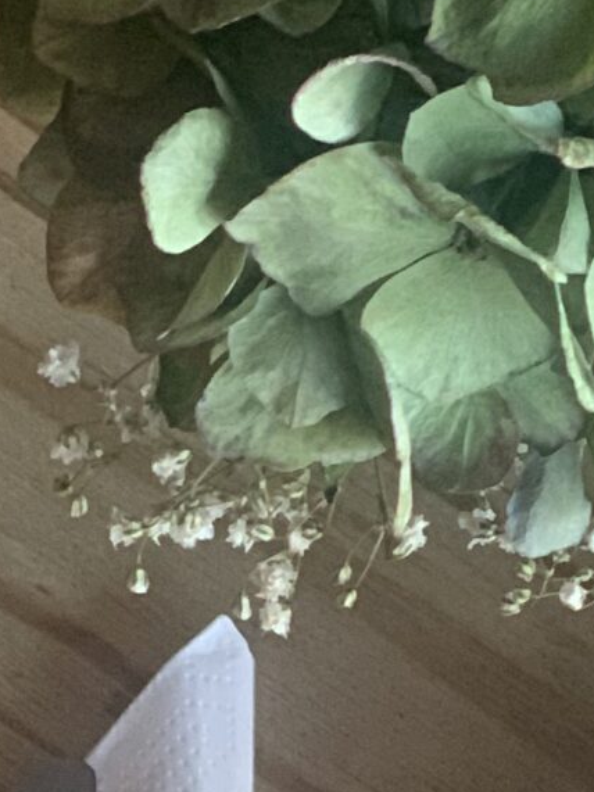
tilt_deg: -79.5
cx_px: 1015
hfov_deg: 6.3
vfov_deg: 8.1
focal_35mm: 233
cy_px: 1531
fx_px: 5333
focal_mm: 6
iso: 125
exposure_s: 1/60
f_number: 2.4
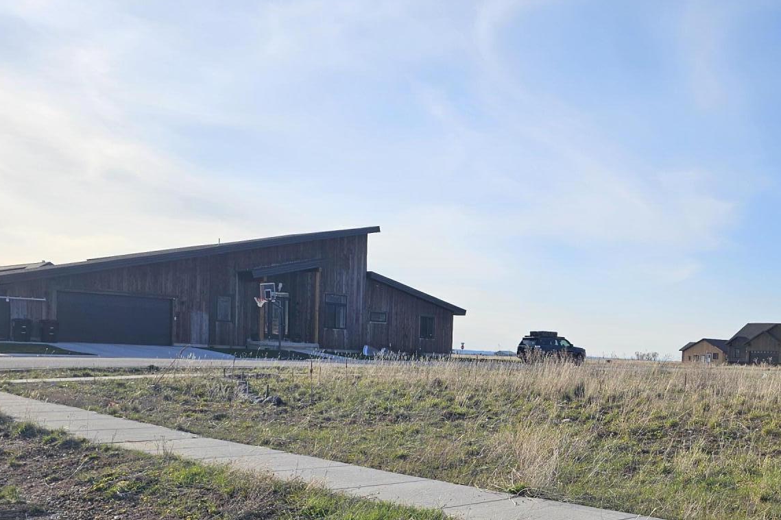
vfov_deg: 30.9
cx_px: 613
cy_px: 432
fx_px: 911
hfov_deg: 44.4
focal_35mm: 42
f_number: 1.7
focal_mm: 6.3
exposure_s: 1/992
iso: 10
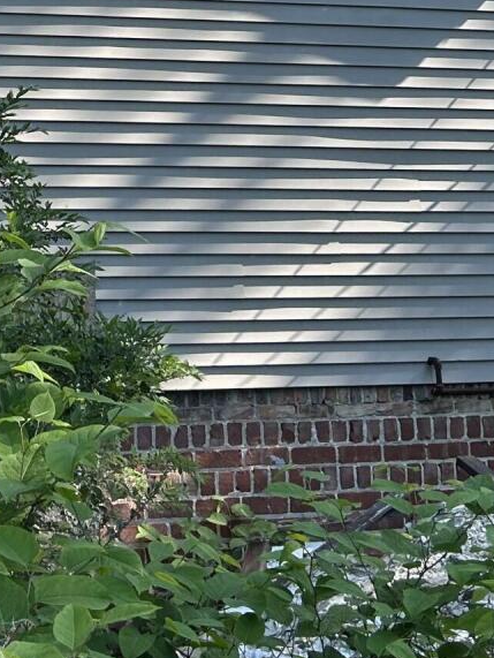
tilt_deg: +13.4
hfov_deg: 16.0
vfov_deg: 20.3
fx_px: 1730
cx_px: 23
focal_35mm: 91
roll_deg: +1.5
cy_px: -109
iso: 50
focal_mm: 5.7
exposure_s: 1/1280
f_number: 1.5
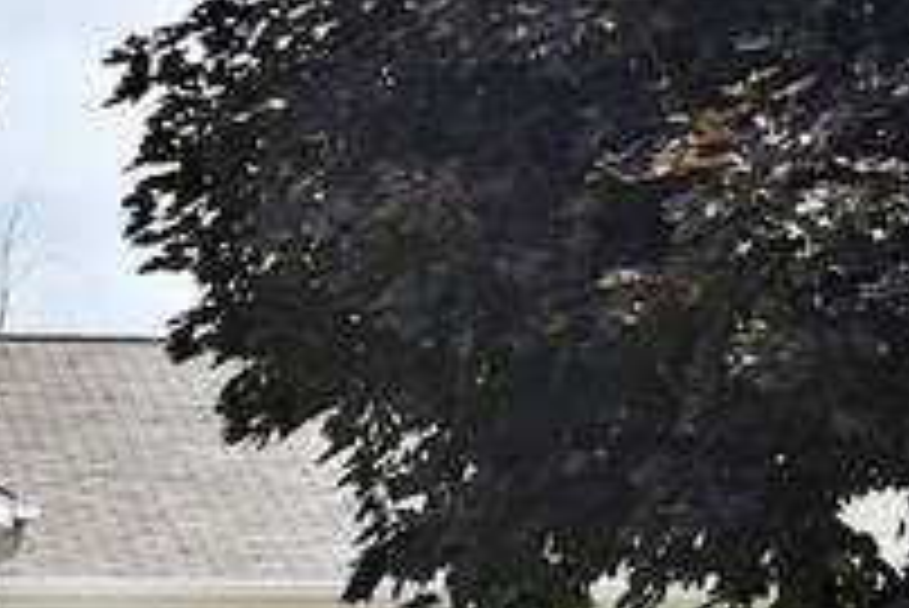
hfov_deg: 14.8
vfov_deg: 10.3
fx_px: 3361
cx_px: -243
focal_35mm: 133
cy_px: 588
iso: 200
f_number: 10
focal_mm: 28
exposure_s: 1/400
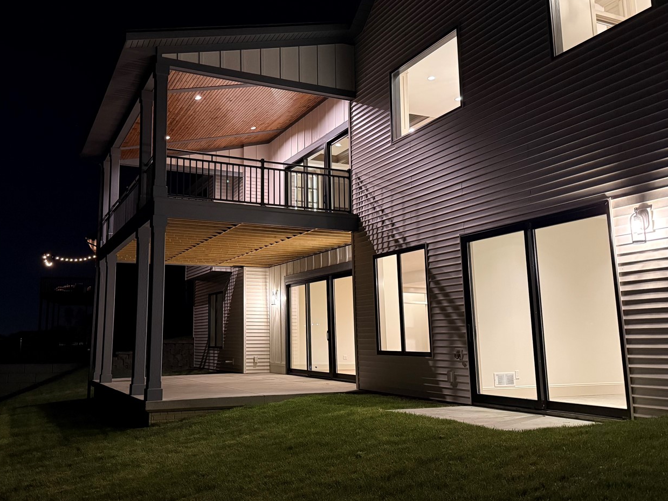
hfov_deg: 57.6
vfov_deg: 45.4
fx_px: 598
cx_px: 251
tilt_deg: +10.6
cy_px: 235
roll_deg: +0.4
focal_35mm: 31
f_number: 1.78
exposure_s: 1/40
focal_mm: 6.76
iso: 800
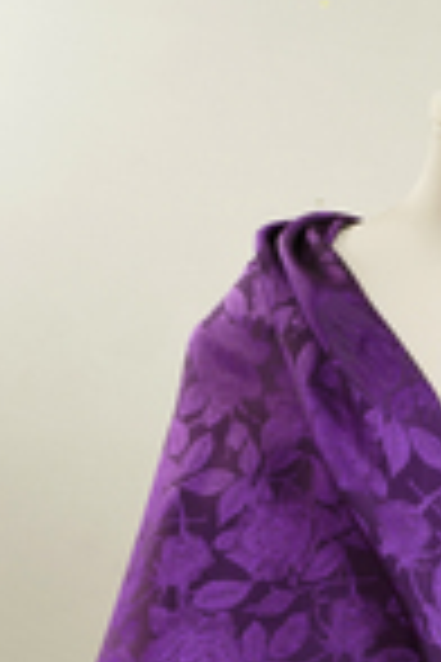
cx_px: 403
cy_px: 817
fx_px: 2333
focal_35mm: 127
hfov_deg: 10.7
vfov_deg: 15.5
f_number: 5.6
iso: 320
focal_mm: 32
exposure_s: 1/20
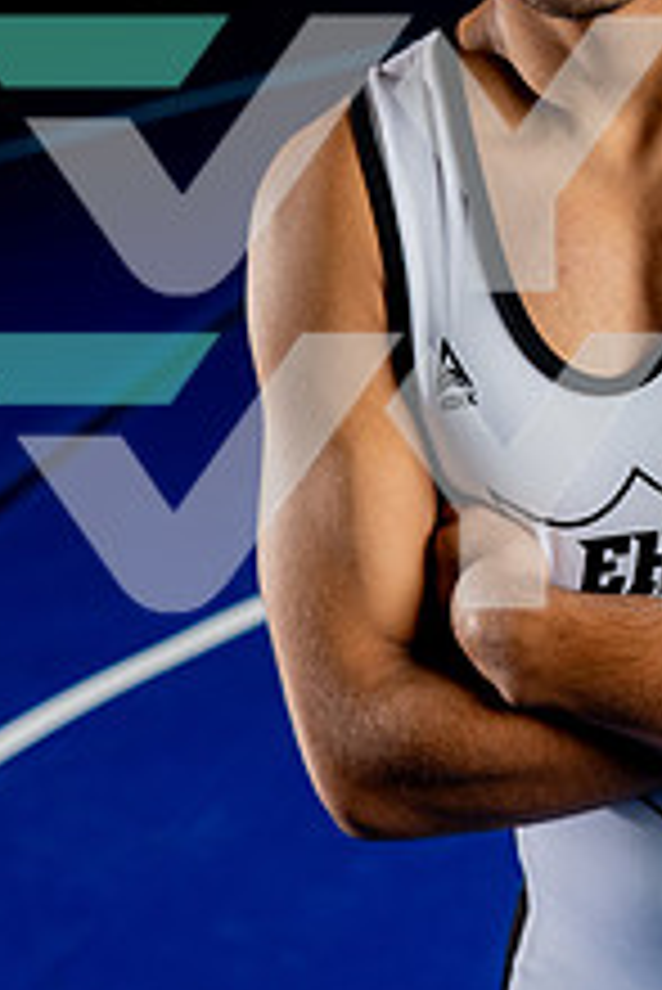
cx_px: 621
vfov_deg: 20.5
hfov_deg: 13.8
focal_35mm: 98
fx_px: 2699
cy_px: 158
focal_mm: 48
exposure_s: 1/250
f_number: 4
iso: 125
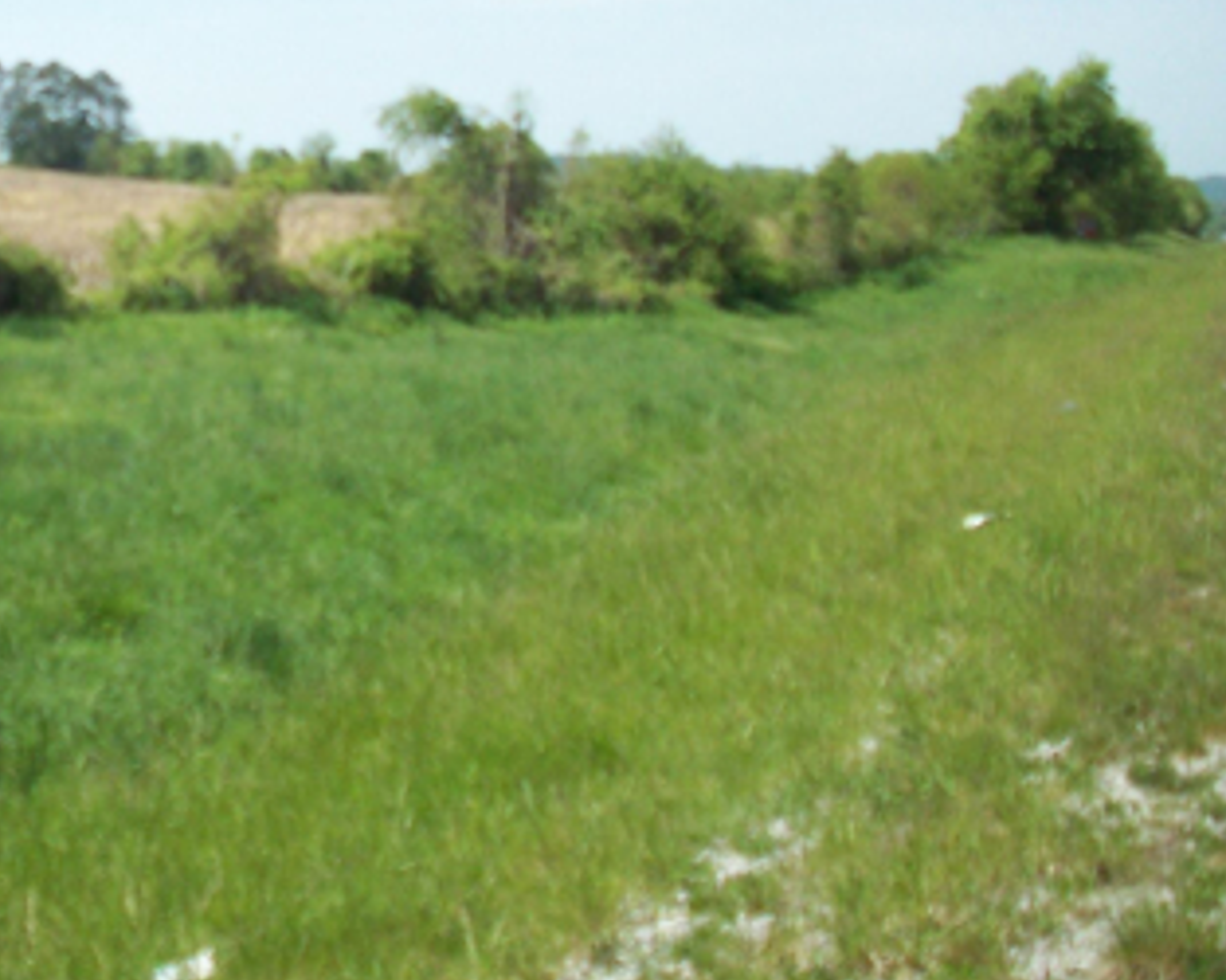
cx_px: 41
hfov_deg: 23.8
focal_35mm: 77
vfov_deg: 19.7
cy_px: 188
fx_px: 2792
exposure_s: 1/349
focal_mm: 6.2
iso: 80
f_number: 5.6
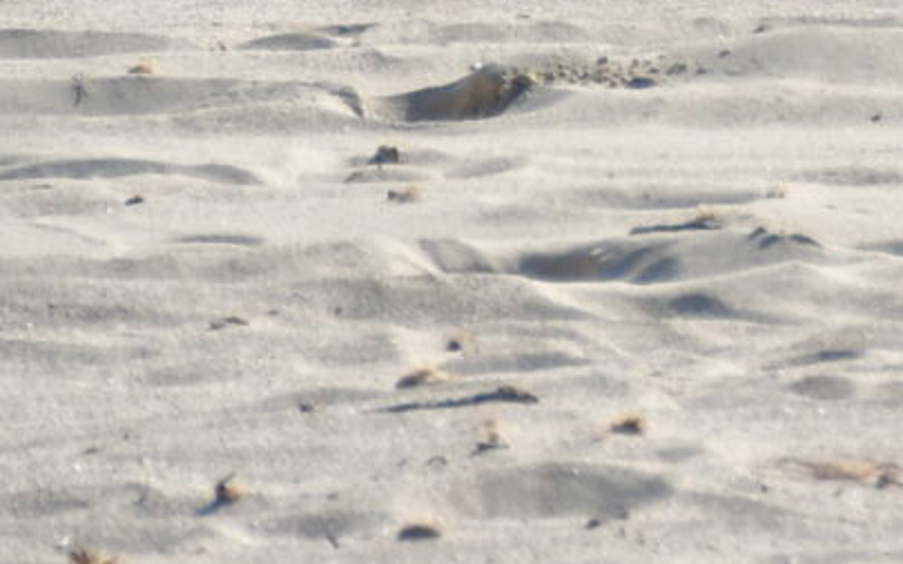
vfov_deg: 1.7
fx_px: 19021
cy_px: -1180
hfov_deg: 2.7
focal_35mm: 773
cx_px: 2693
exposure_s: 1/800
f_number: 5.3
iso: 100
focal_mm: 80
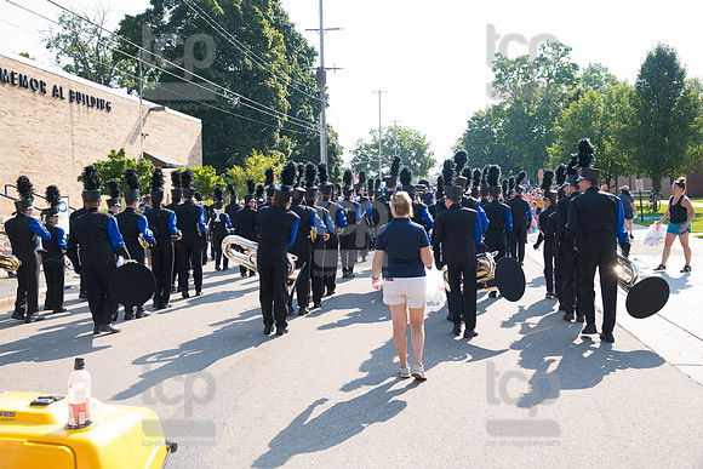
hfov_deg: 55.8
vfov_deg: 38.9
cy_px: 234
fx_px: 664
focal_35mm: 34
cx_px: 352
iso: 1250
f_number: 6.3
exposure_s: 1/800
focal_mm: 34
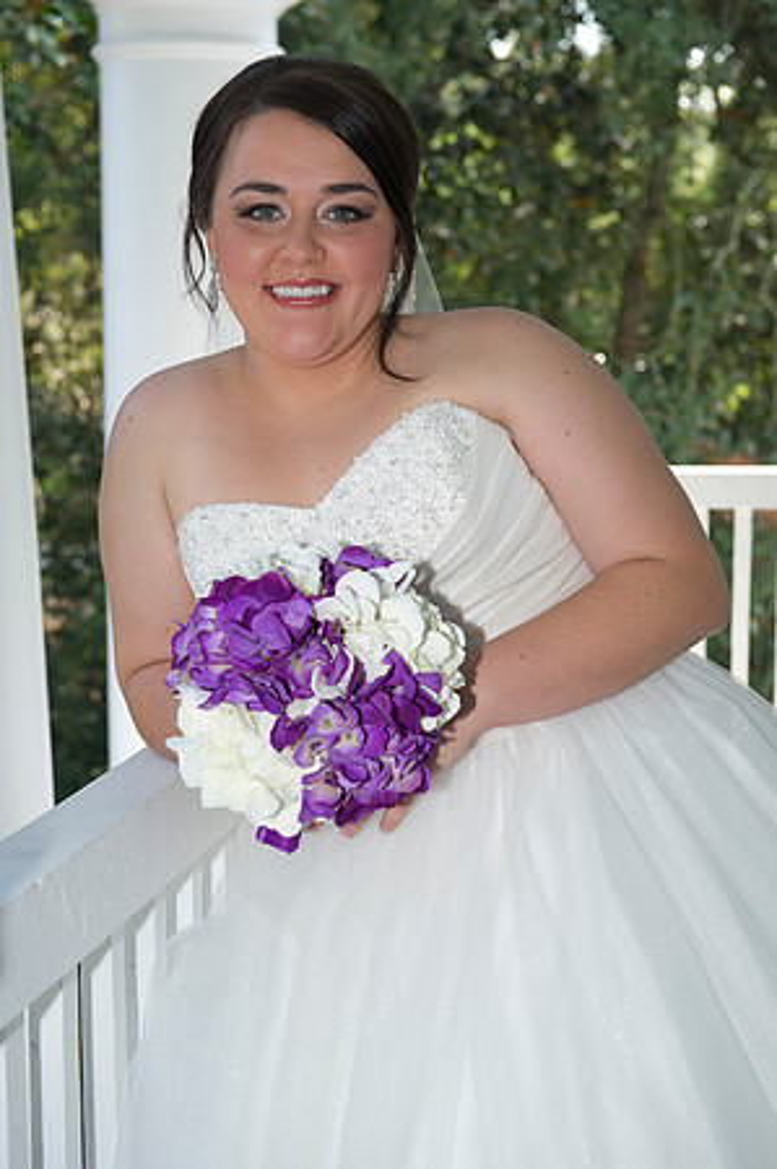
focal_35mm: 58
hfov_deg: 23.3
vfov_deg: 34.5
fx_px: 1882
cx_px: 388
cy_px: 584
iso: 320
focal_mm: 58
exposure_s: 1/100
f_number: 5.6
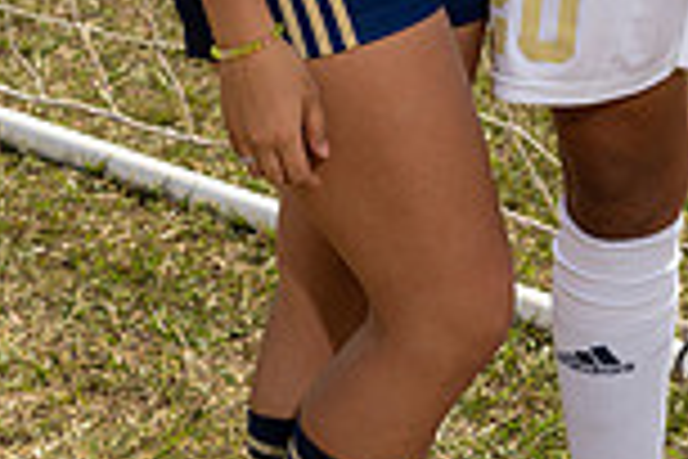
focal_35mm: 162
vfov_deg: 8.0
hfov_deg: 12.6
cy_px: -518
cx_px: 571
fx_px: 3096
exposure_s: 1/250
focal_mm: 55
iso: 50
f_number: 5.6
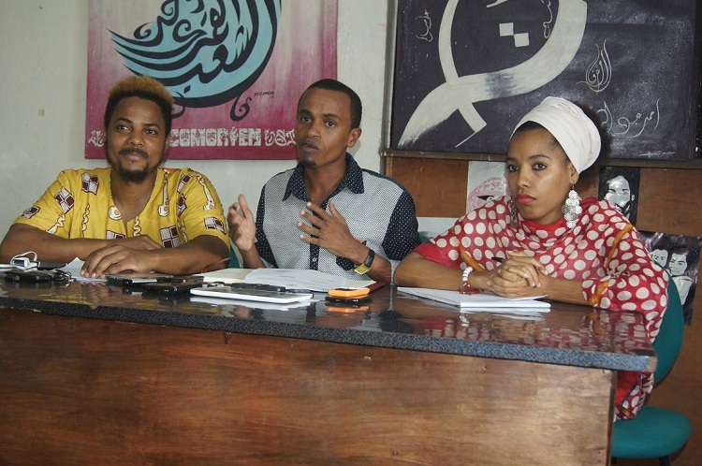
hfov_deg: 43.7
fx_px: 876
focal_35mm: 45
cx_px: 351
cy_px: 233
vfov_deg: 29.8
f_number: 4.5
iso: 800
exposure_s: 1/60
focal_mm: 30
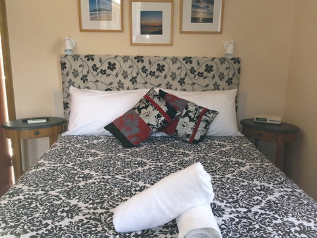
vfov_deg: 40.7
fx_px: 321
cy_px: 119
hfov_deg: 52.6
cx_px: 158
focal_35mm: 35
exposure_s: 1/32
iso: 50
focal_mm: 4.28
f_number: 2.4
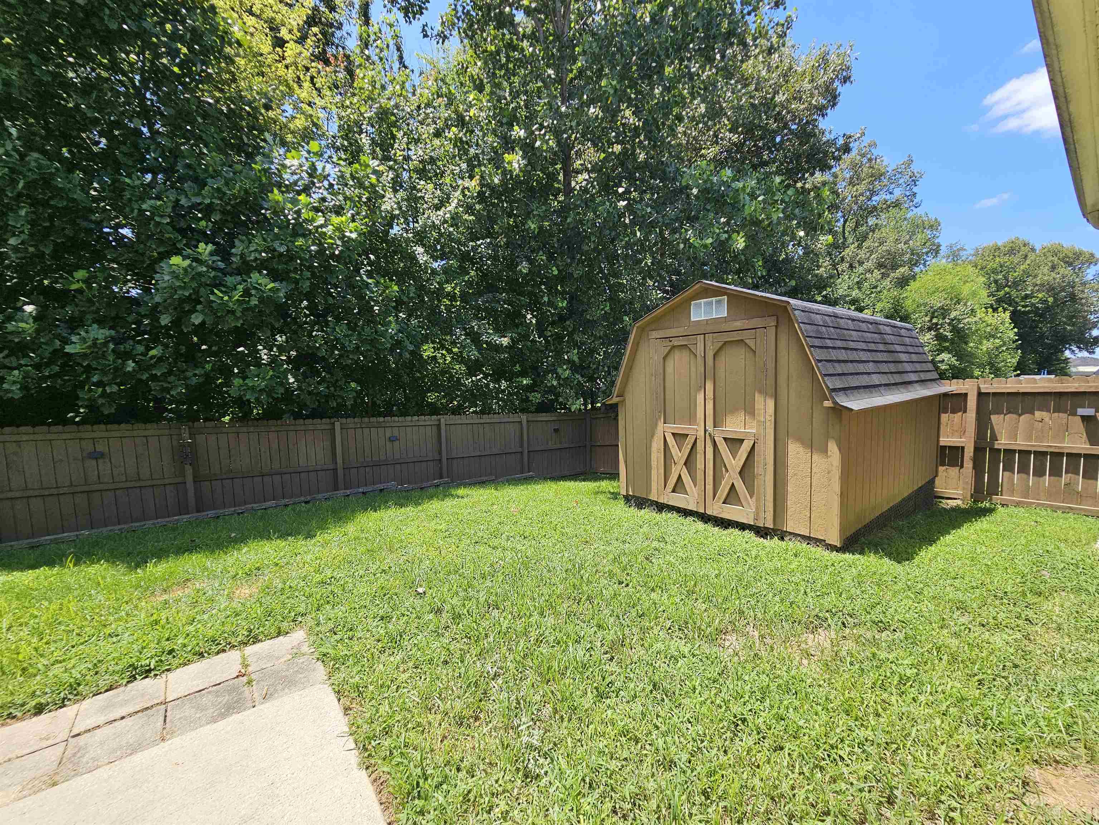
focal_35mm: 13
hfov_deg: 106.2
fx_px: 413
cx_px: 550
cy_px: 412
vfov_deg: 89.9
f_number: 2.2
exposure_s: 1/907
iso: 50
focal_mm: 2.2
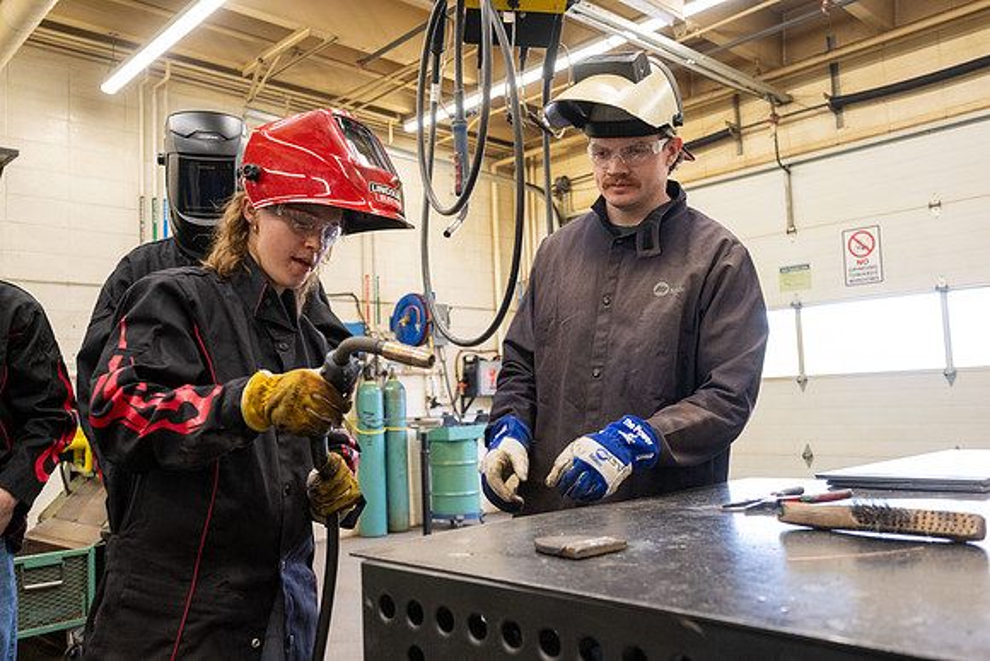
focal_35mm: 30
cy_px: 330
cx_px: 495
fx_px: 825
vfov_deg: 43.6
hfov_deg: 61.9
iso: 2000
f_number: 4
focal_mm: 30
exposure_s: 1/200
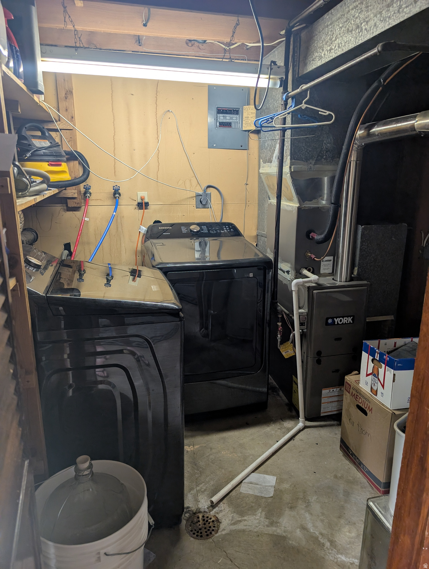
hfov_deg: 56.9
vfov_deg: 71.5
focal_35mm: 24
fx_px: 395
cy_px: 284
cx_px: 214
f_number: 1.68
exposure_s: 1/20
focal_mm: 6.9
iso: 103
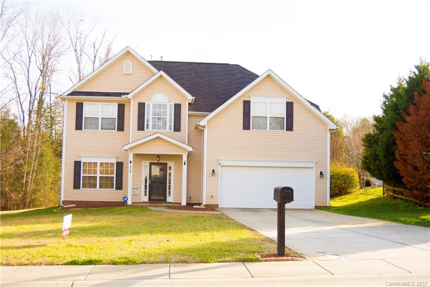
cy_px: 144
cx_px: 215
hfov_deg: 46.4
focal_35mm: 42
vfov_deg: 31.9
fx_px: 501
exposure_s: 1/1000
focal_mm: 28
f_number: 4
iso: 320
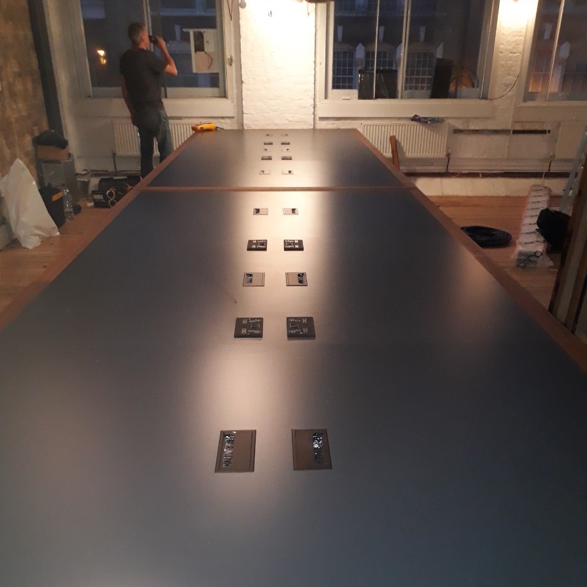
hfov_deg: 51.1
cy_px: 386
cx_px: 293
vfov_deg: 50.3
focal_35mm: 32
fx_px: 614
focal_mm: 3.6
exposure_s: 1/17
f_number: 1.9
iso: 320
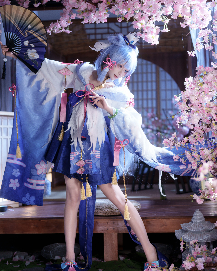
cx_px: 109
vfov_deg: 33.0
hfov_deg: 26.7
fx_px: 458
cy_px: 127
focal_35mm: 57
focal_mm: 50
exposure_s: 1/400
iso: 200
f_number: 1.4
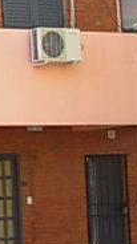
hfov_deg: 7.5
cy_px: 27
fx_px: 933
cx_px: -251
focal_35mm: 144
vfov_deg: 14.8
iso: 50
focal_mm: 6.3
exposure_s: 1/148
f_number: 2.9
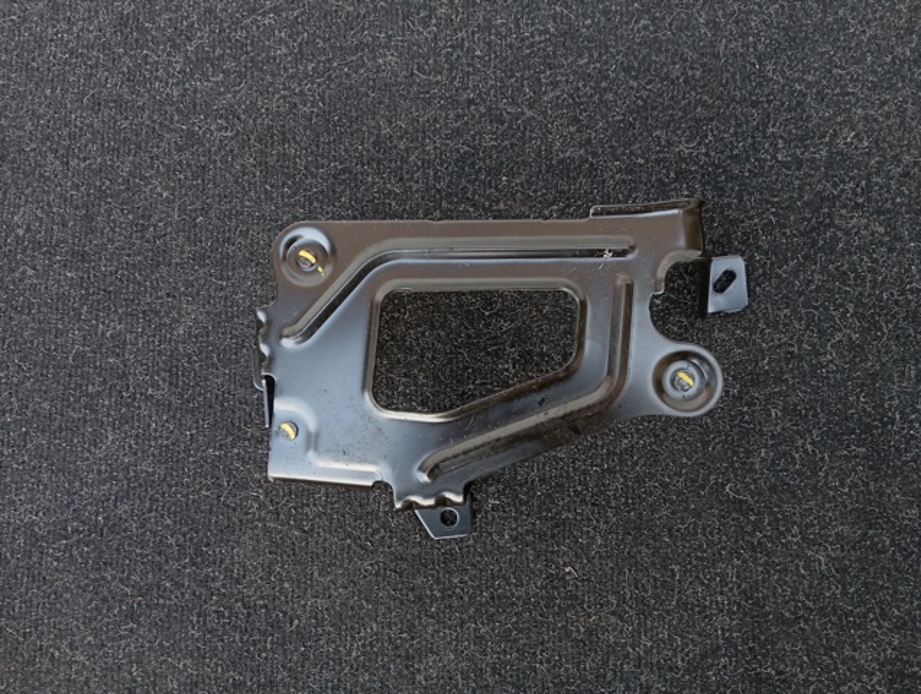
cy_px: 347
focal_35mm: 28
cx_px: 460
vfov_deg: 49.9
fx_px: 746
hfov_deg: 63.4
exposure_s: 1/33.3
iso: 354
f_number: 1.8
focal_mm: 4.22
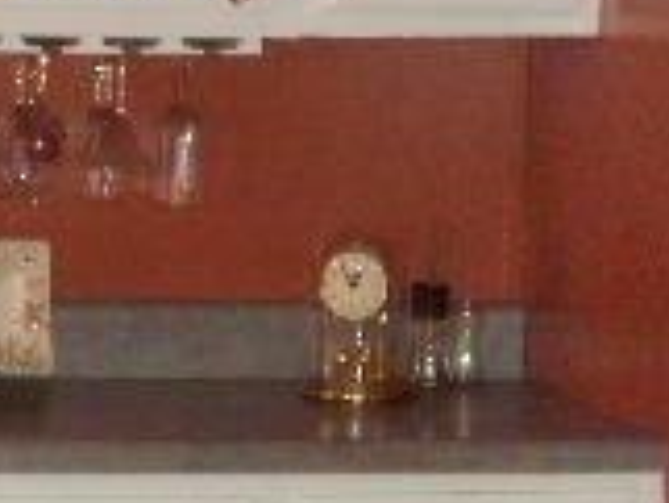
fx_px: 3307
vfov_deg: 8.7
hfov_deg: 11.4
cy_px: 266
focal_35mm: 171
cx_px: -29
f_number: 3.4
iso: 200
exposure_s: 1/40
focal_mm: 7.61
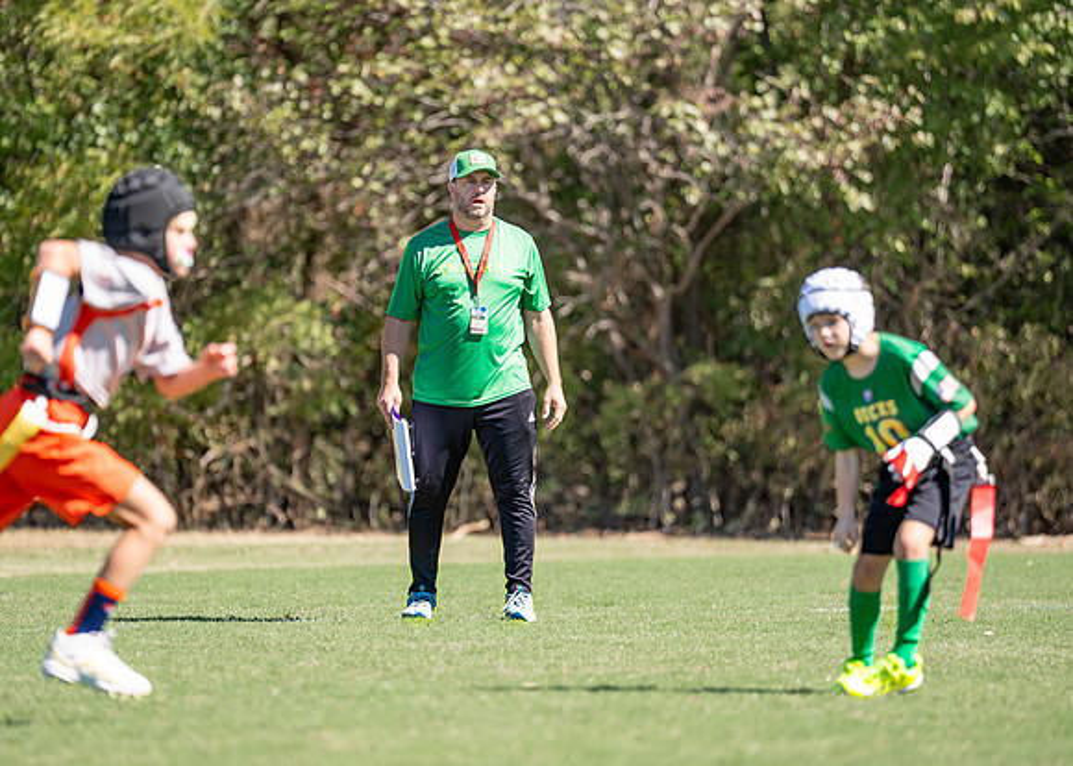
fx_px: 6840
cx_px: 463
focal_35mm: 225
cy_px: 386
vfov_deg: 6.4
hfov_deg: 9.0
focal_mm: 200
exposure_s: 1/2000
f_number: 2.8
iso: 200
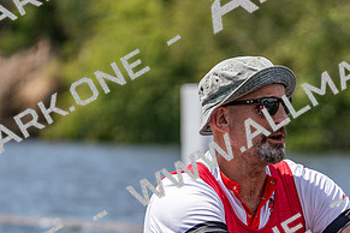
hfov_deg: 4.0
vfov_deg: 2.7
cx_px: 275
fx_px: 4948
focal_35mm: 509
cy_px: 210
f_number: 5.6
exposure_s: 1/2000
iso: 250
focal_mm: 255
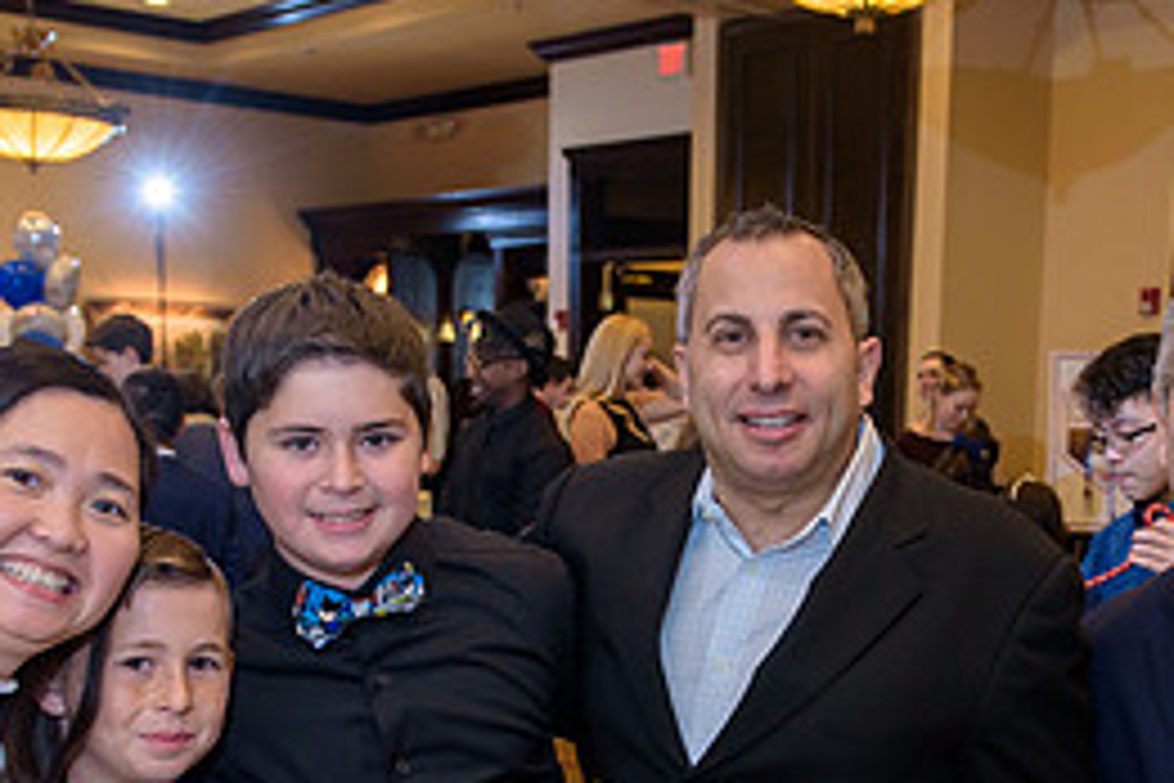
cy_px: 709
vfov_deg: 22.1
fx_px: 1957
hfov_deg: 33.3
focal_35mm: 60
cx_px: 679
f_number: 3.2
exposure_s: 1/125
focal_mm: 27
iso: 800
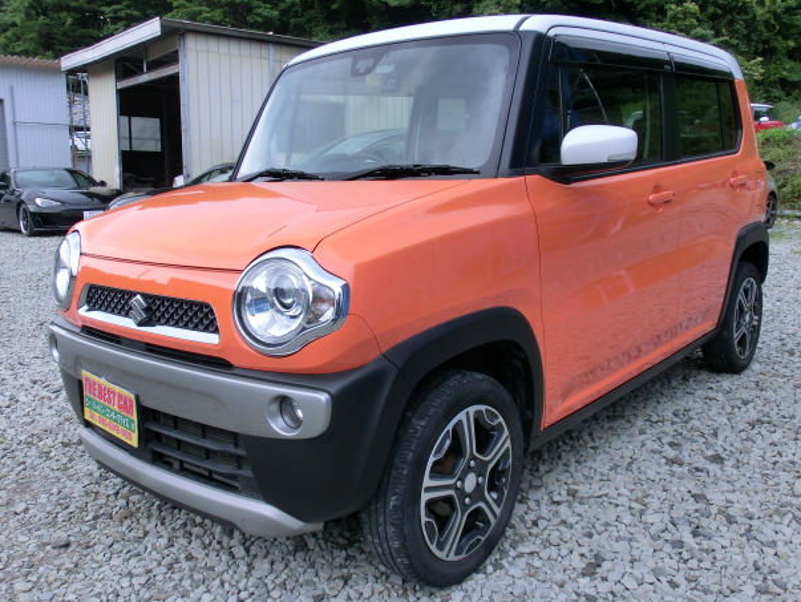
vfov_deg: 40.7
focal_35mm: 35
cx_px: 409
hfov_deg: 52.6
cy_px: 298
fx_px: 810
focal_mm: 5.86
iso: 100
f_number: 3.7
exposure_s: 1/60
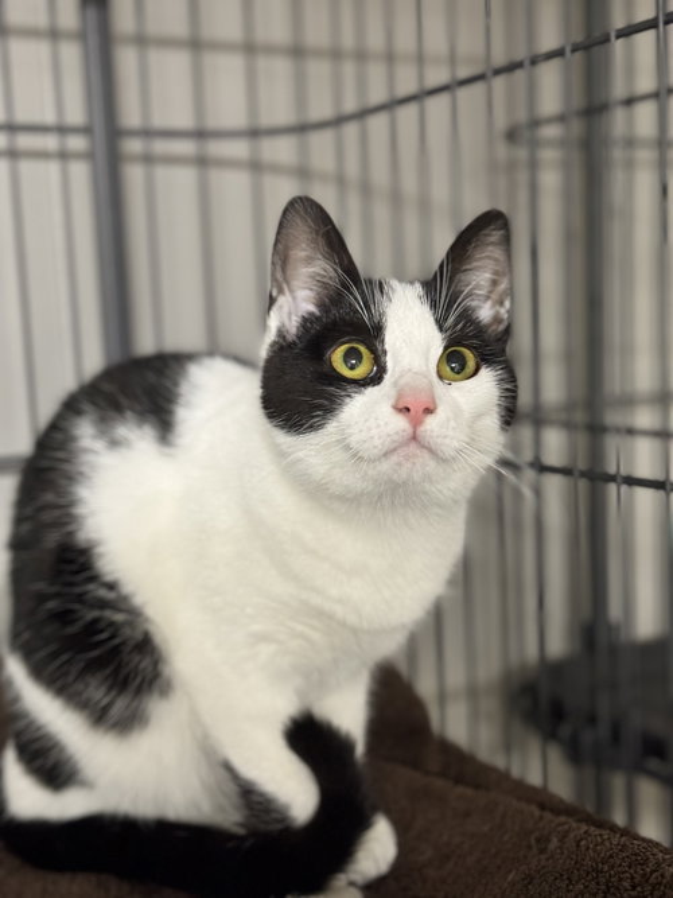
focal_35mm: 48
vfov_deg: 39.7
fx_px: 1245
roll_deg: +2.5
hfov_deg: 30.3
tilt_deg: -7.9
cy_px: 449
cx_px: 336
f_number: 1.78
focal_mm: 6.76
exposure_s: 1/40
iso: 500
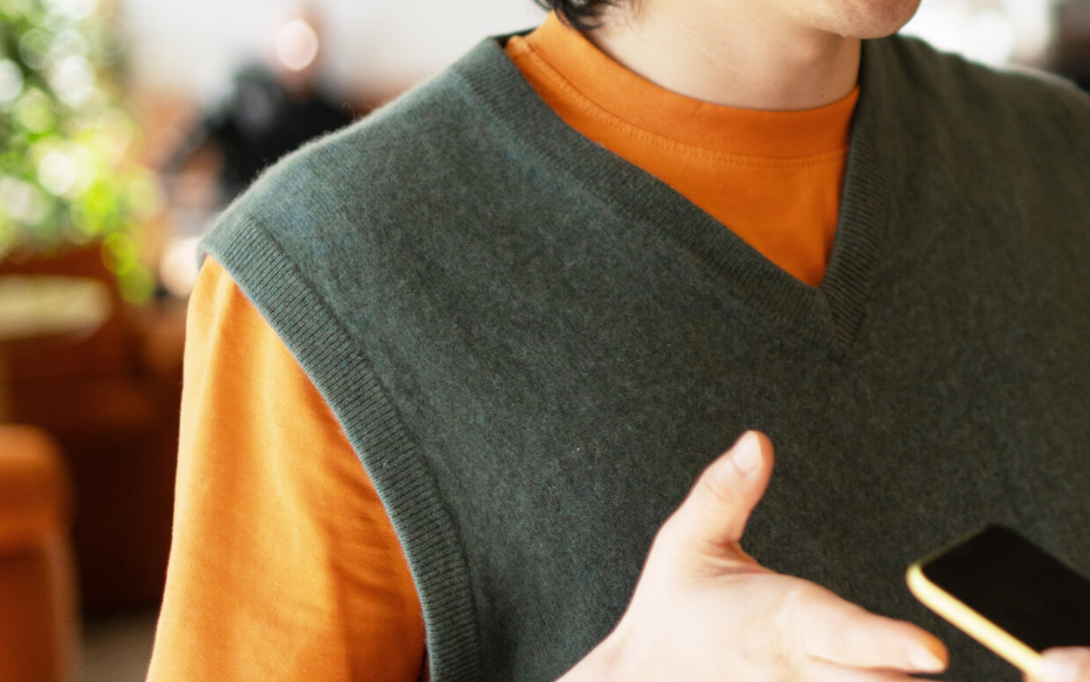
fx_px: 3120
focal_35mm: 105
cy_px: 44
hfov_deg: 19.4
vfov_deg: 12.4
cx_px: 1026
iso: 400
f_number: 1.8
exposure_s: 1/1000
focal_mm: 50
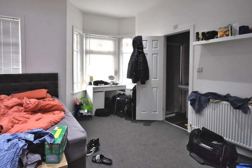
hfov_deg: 85.5
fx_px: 133
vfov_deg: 64.2
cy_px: 71
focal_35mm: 19
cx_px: 97
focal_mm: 10
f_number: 4
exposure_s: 1/60
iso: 800
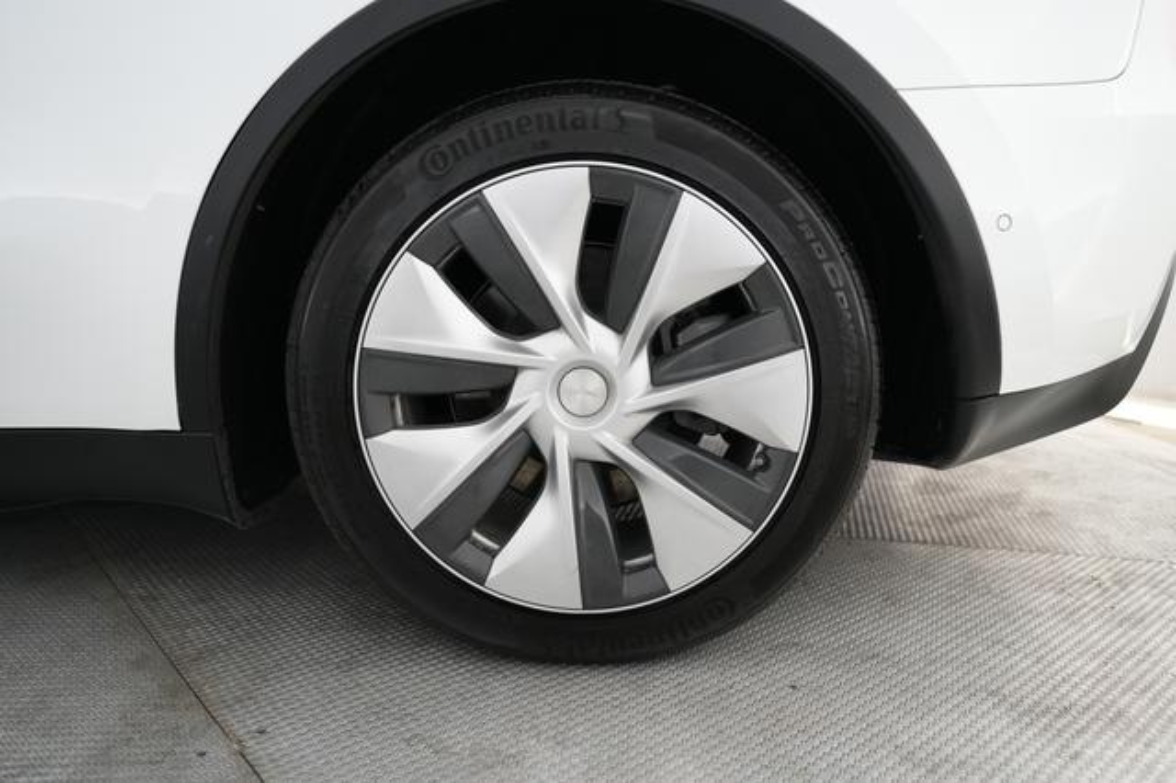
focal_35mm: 26
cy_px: 392
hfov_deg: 69.4
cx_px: 588
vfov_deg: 49.5
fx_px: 849
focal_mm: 26
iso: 3200
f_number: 2.8
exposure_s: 1/160
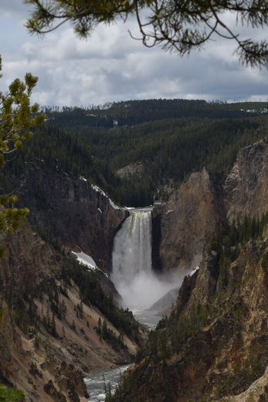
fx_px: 1227
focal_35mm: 110
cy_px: 201
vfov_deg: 18.6
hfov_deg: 12.5
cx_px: 134
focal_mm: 55
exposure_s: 1/1000
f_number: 16
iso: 400
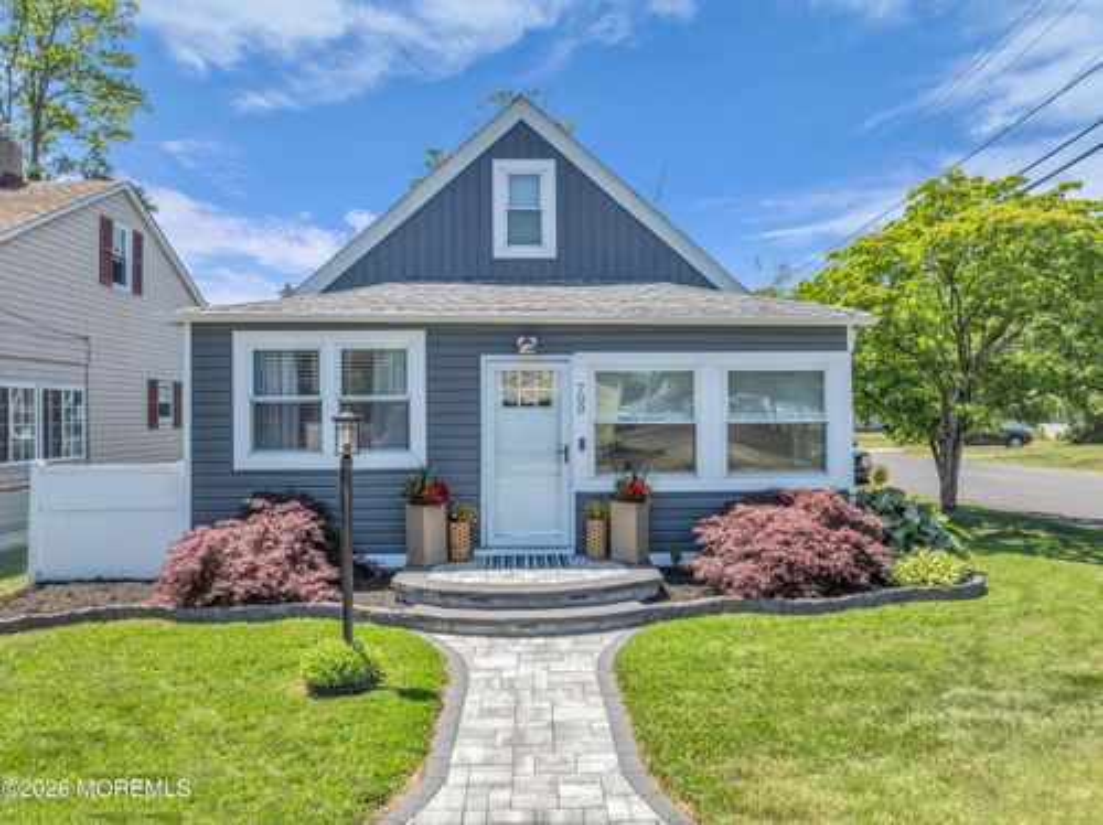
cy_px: 412
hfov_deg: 71.6
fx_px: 764
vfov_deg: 56.7
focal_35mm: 24
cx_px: 552
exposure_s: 1/500
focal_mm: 12.29
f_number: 2.8
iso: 110
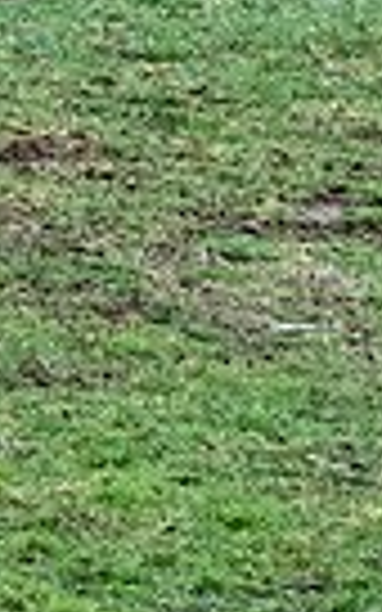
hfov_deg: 0.9
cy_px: -258
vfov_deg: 1.5
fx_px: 23070
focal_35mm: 1385
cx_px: -717
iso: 1250
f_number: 7.1
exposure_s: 1/2000
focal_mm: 150
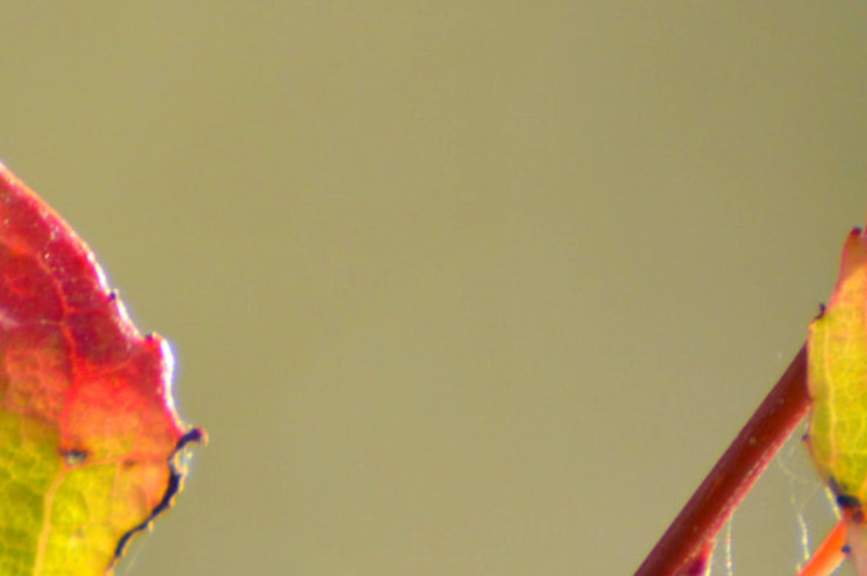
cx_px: 696
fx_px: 42034
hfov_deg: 1.2
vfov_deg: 0.8
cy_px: 343
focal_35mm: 1747
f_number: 5.6
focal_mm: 300
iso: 280
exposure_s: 1/500
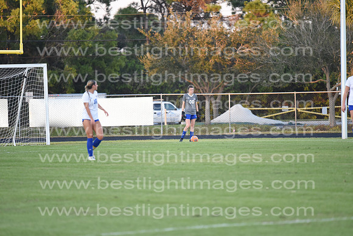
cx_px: 176
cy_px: 118
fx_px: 2942
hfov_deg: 6.9
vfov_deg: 4.6
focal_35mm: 300
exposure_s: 1/800
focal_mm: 300
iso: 2200
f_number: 4
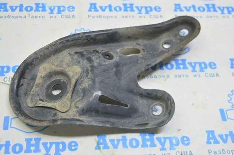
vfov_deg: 25.0
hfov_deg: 36.9
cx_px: 117
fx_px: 351
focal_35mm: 54
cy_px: 78
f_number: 5.6
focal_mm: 36
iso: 400
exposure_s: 1/20
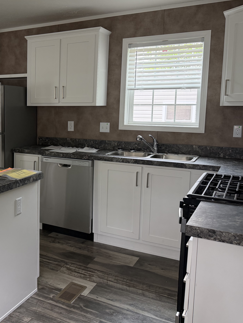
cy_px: 146
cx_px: 19
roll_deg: -0.3
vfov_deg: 50.1
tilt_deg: -6.8
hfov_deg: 36.0
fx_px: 346
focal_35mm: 37
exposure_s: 1/97
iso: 200
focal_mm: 6.76
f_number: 1.78
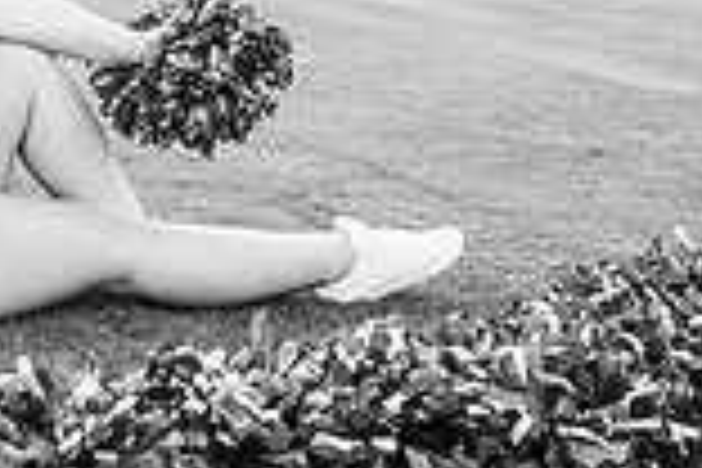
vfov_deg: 14.8
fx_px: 1735
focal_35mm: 89
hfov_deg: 22.2
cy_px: -119
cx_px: 36
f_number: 2
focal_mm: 24
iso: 125
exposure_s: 1/500
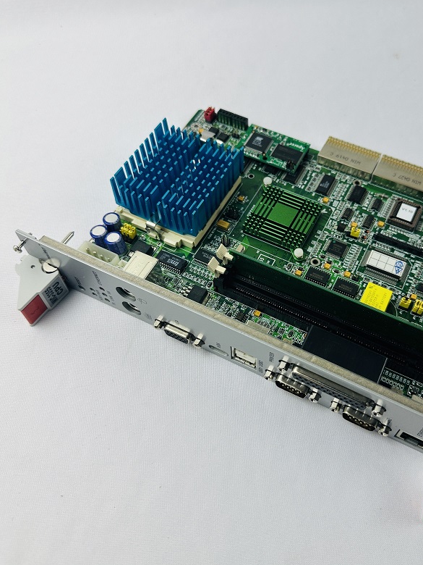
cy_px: 268
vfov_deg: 58.3
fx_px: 505
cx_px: 262
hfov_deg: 45.1
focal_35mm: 31
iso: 50
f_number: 1.78
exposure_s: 1/123
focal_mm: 6.86
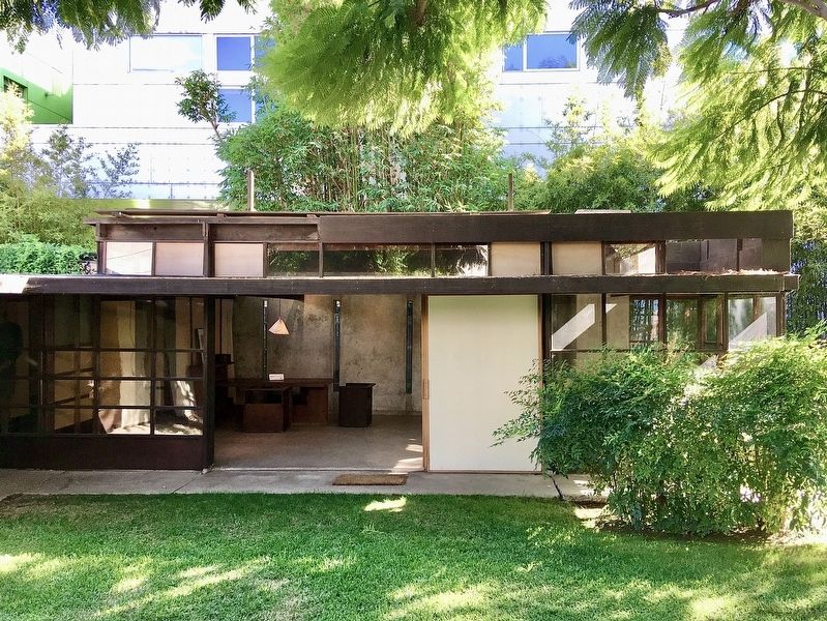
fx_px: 693
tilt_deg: +0.1
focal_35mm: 29
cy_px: 310
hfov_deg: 61.6
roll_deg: -0.5
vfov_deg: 48.3
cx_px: 414
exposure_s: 1/120
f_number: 2.2
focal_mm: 4.15
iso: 40
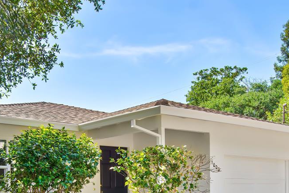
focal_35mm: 48
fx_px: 385
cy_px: 196
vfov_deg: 26.5
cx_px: 120
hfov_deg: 41.0
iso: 100
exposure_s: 1/125
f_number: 5.6
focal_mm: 14
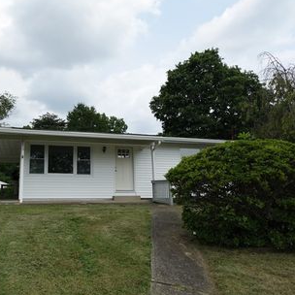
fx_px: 270
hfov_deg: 55.6
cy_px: 149
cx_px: 88
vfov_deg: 57.3
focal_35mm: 28
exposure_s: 1/3200
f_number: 2
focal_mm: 7.6
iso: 125
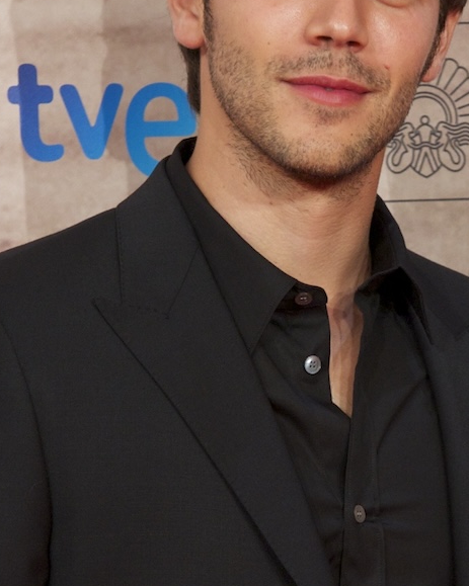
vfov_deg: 3.6
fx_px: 9285
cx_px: 545
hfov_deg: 2.9
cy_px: 624
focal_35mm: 535
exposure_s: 1/200
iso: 1600
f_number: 5
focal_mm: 165
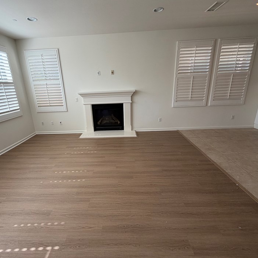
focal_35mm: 18
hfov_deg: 80.5
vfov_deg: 80.7
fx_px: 152
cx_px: 118
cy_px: 133
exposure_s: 1/135
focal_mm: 2.22
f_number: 2.2
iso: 50
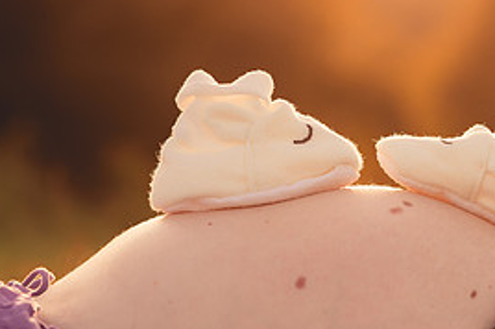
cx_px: 423
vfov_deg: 7.4
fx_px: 2527
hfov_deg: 11.1
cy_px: 198
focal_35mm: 184
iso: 400
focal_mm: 85
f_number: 4
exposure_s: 1/640
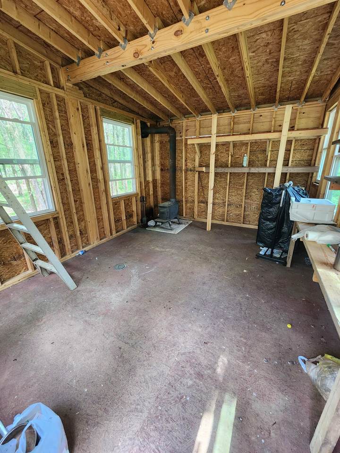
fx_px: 170
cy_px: 226
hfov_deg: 89.9
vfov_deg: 106.2
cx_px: 170
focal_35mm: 13
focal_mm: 2.2
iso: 400
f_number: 2.2
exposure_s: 1/60
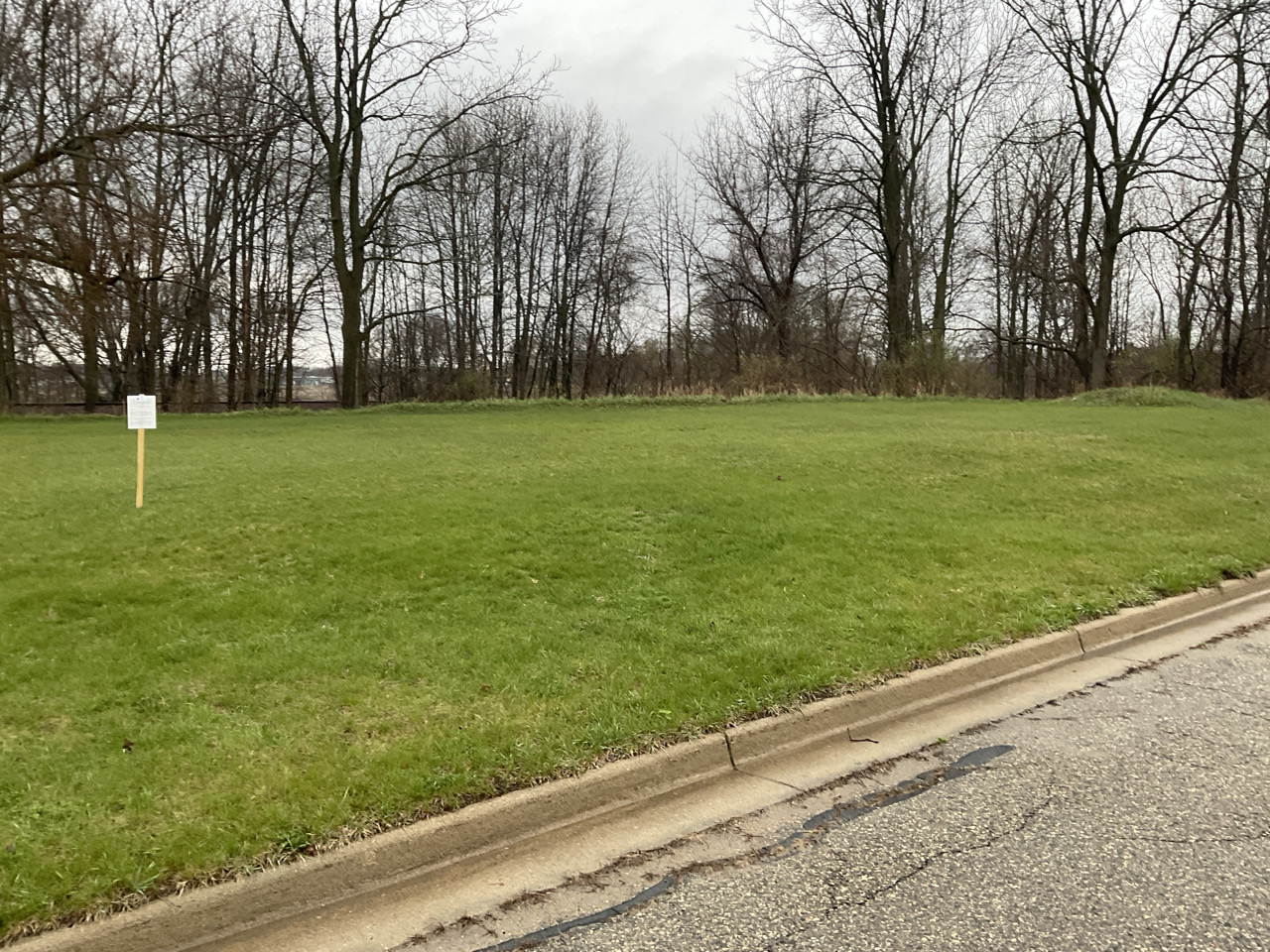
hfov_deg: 61.7
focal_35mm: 29
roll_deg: +0.9
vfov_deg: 48.2
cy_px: 476
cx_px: 635
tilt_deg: -4.9
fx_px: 1064
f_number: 1.8
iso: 64
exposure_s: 1/81
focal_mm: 3
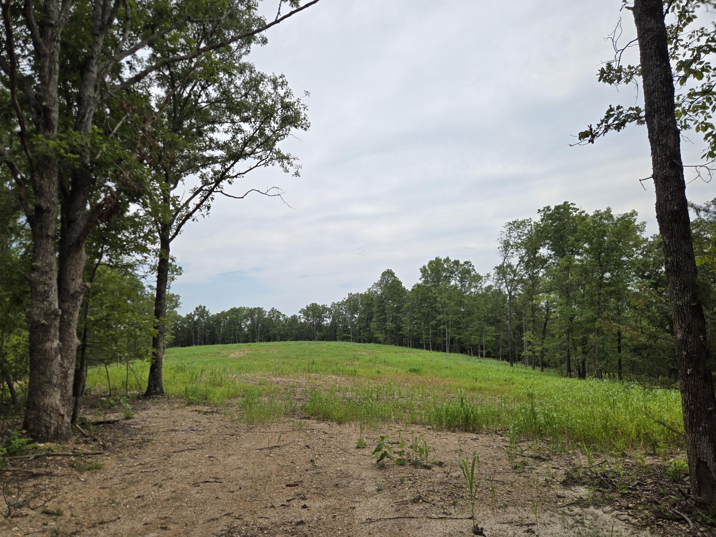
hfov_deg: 73.9
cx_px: 358
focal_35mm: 23
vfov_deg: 58.9
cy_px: 268
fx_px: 476
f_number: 1.8
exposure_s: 1/1563
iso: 25
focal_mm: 5.4
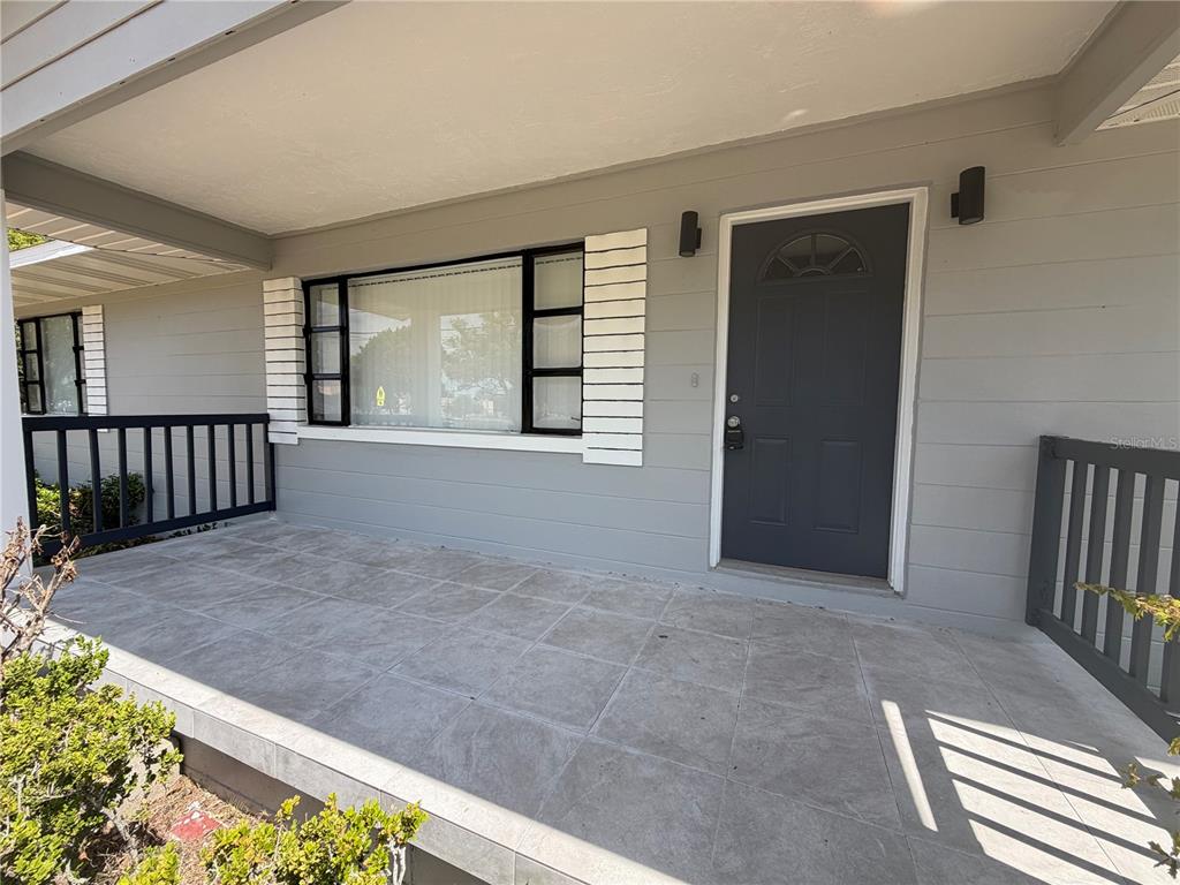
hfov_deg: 102.1
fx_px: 477
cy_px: 442
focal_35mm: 14
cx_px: 590
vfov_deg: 85.7
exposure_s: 1/701
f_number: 2.2
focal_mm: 2.22
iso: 40
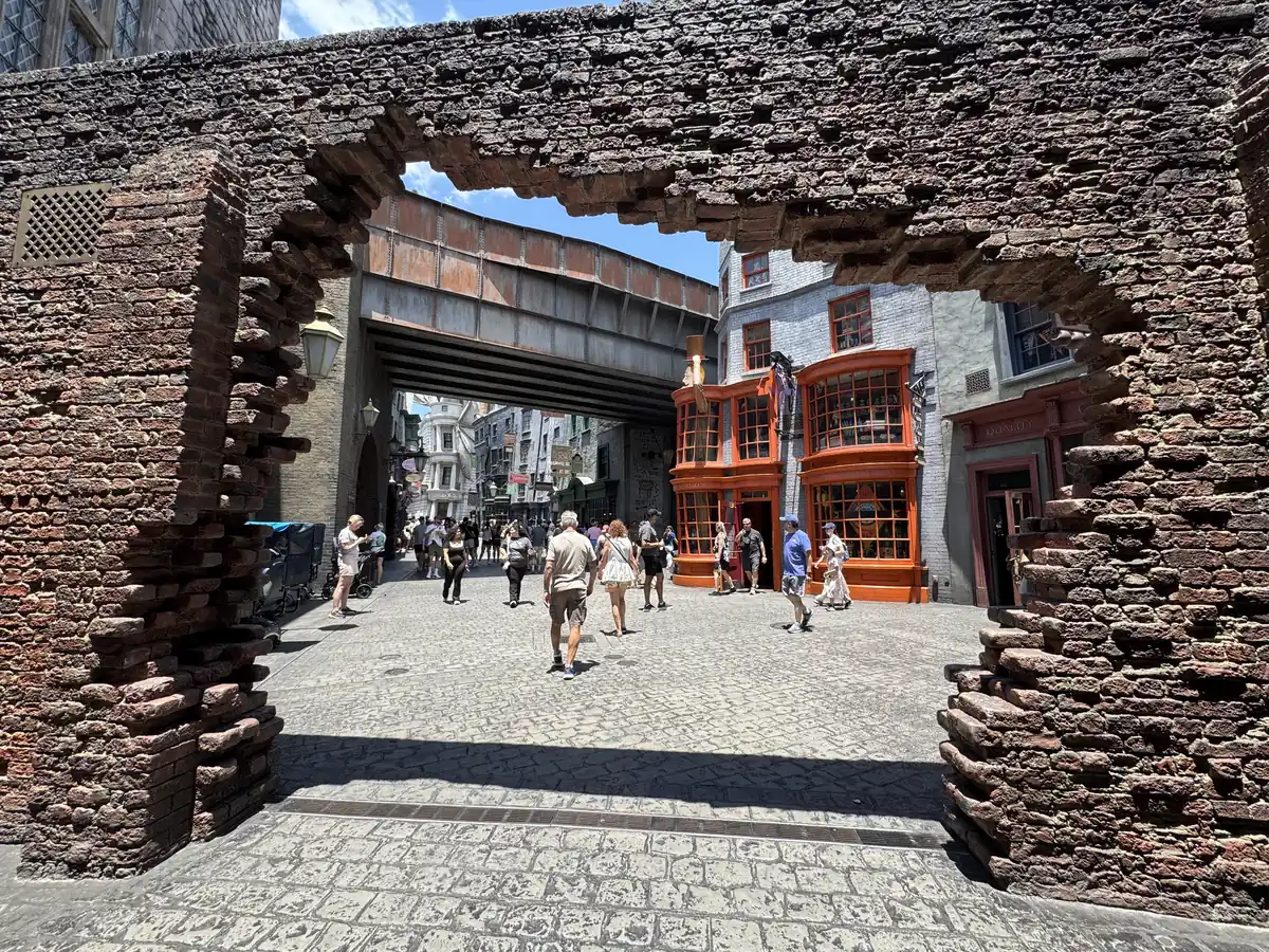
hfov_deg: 102.1
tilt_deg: +6.8
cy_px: 476
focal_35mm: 14
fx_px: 513
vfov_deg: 85.7
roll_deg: -0.1
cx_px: 634
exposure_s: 1/741
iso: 40
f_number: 2.2
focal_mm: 2.22
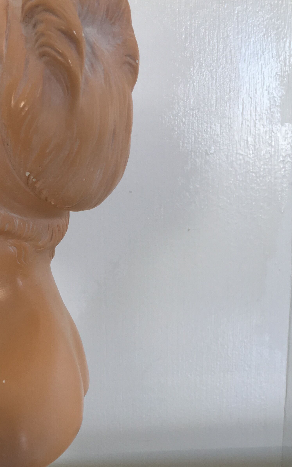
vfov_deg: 37.9
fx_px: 662
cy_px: 349
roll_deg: +0.7
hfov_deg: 24.3
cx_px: 45
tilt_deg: -12.8
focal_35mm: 52
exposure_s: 1/50
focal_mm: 4.15
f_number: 2.2
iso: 25
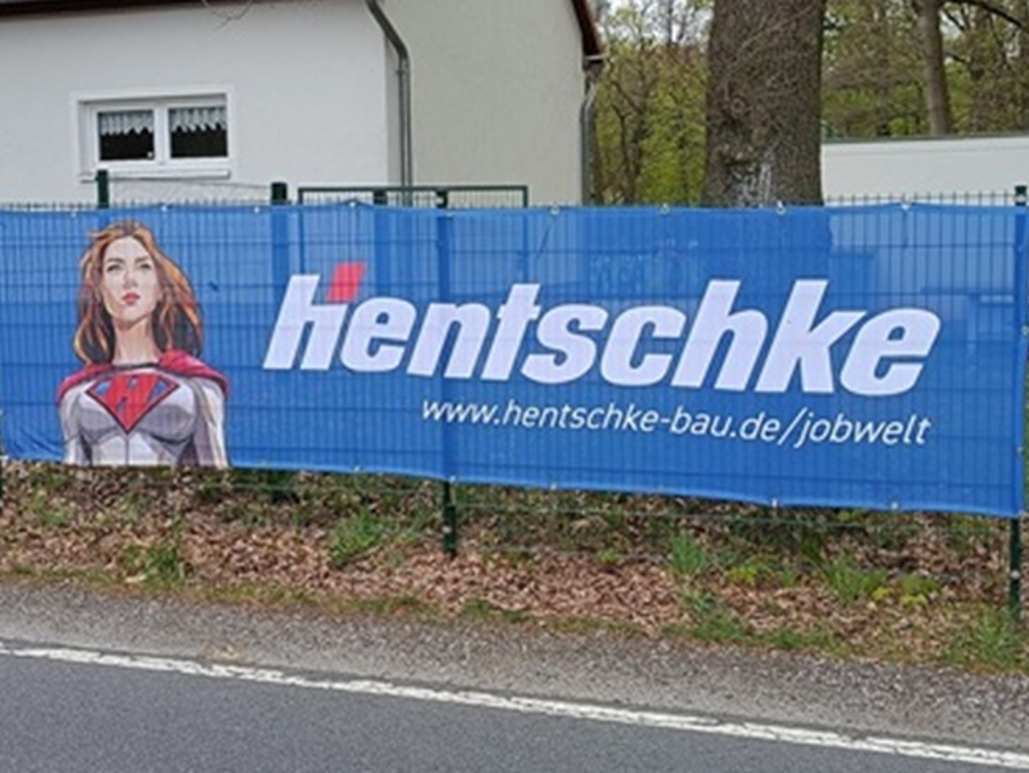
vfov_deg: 30.9
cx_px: 495
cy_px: 371
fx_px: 1398
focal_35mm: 47
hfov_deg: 40.4
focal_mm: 5.24
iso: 63
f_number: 1.7
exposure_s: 1/100
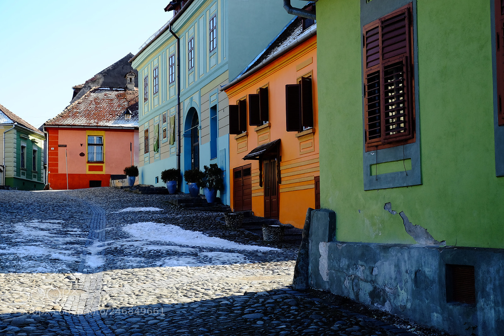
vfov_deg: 27.5
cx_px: 252
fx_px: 686
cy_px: 168
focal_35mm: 49
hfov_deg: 40.4
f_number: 7.1
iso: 400
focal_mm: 32.9
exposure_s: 1/300
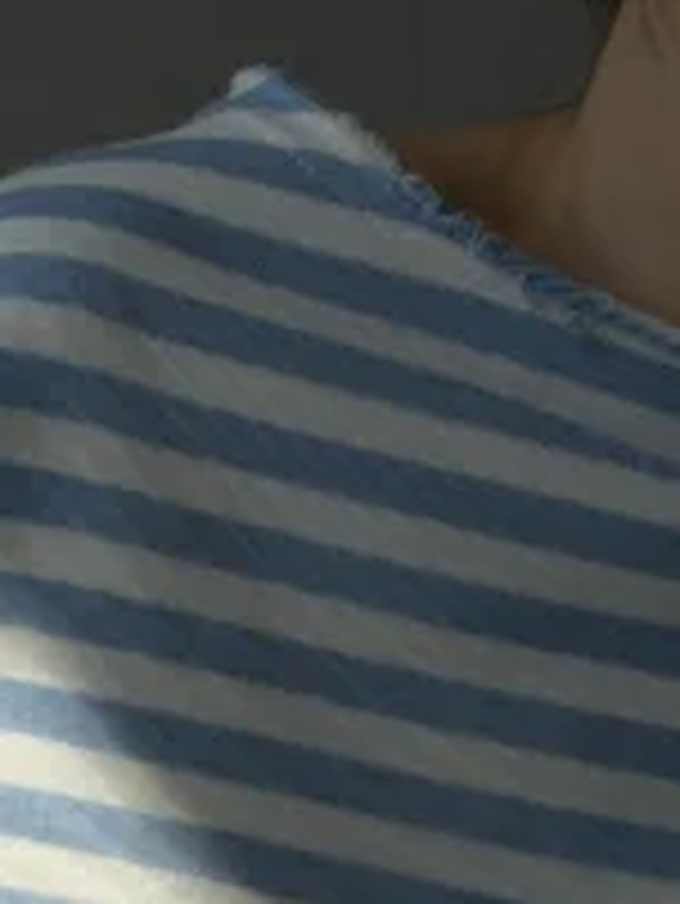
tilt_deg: -33.4
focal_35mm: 159
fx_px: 4160
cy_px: 1468
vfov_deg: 11.7
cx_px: 257
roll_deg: -12.4
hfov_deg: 9.3
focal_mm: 6.76
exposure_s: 1/8772
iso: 64
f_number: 1.78
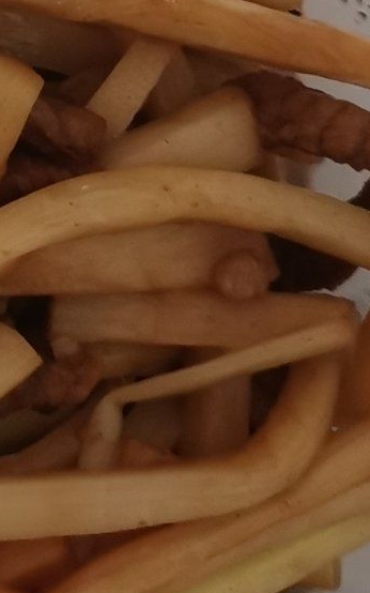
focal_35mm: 141
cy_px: -241
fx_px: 2276
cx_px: -417
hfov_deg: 8.7
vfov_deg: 14.1
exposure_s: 1/50
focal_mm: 5.58
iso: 320
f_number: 1.8
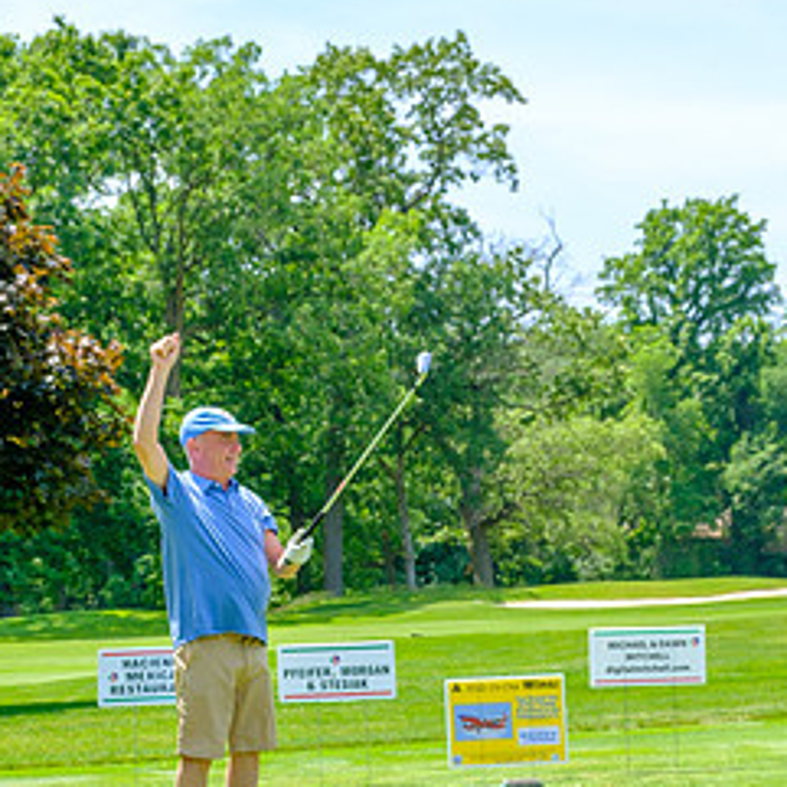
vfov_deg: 19.3
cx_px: 398
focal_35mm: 89
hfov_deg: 19.5
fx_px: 2289
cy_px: 634
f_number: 5
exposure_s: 1/500
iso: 200
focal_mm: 37.4
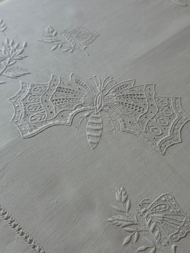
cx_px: 95
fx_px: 351
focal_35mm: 48
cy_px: 126
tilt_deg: -46.5
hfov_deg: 30.3
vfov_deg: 39.7
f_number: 1.78
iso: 50
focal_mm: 6.76
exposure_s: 1/130
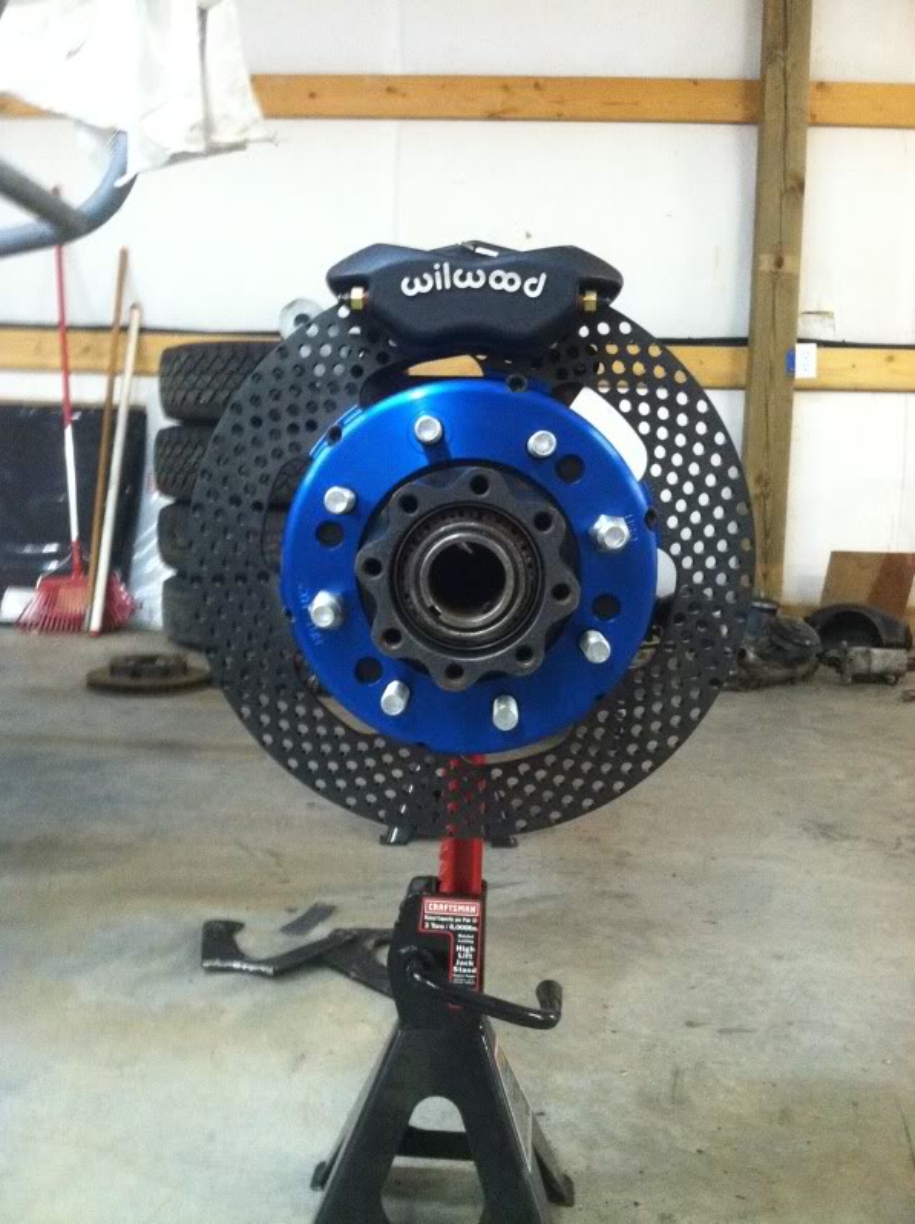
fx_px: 1237
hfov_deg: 40.6
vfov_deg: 52.7
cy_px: 612
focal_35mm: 35
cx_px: 458
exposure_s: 1/15
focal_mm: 3.9
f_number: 2.8
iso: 640
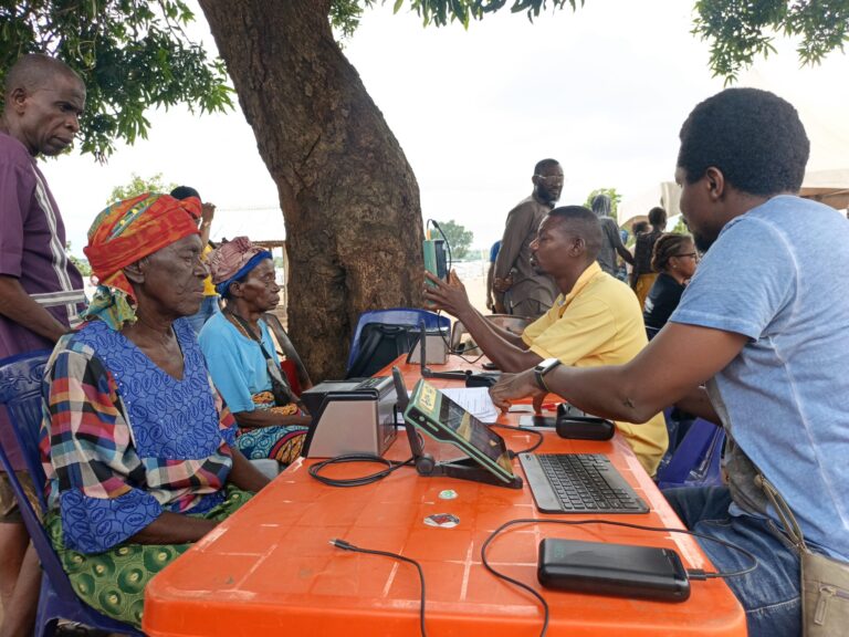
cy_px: 318
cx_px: 424
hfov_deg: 73.9
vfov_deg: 58.9
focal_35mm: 23
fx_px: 564
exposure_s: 1/327
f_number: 1.8
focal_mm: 5.56
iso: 50
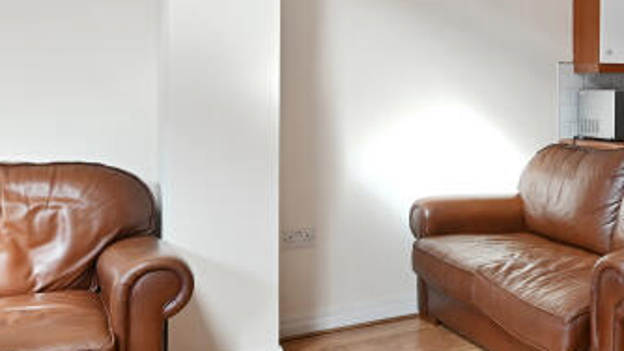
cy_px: 103
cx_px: 654
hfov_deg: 39.0
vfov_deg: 26.3
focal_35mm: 45
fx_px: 745
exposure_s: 1/5
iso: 400
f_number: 7.1
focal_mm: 14
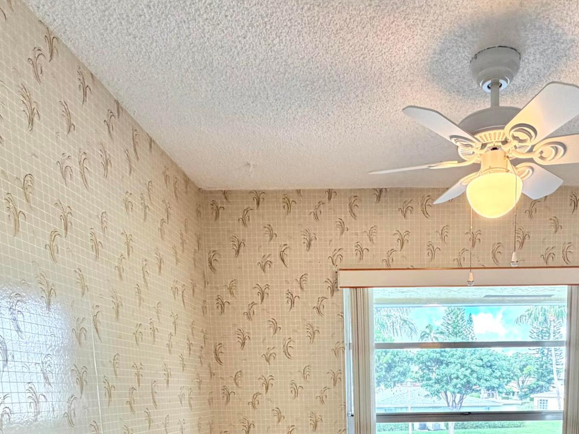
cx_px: 394
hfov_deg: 56.9
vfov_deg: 38.5
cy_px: 465
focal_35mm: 31
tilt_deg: -9.4
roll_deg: +1.2
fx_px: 518
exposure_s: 1/120
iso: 125
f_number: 2.2
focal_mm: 2.22
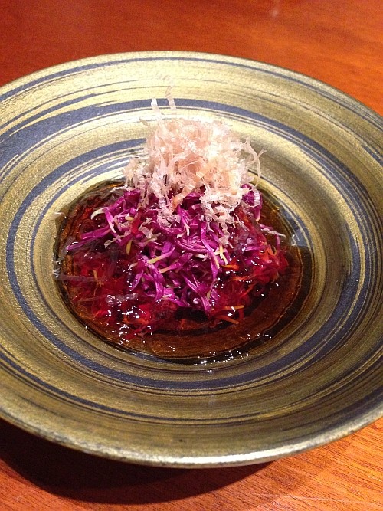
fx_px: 487
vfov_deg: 55.4
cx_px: 192
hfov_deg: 42.9
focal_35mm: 33
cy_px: 256
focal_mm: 4.12
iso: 500
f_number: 2.4
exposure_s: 1/17
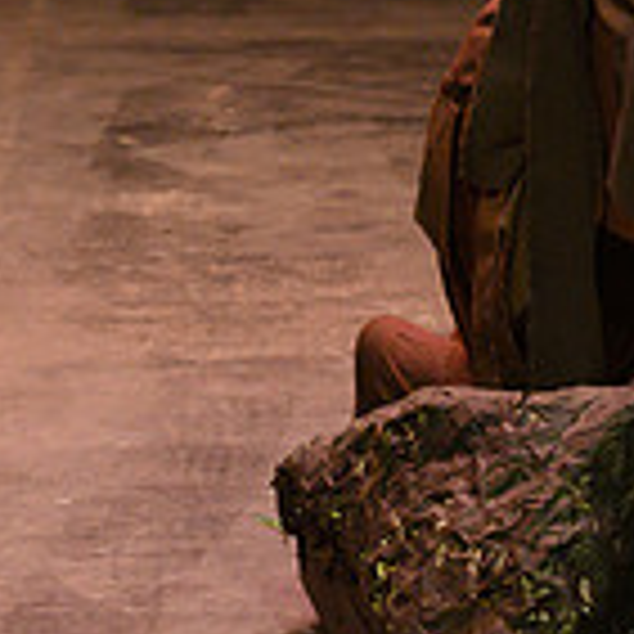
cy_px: -29
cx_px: 863
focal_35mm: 261
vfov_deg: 6.7
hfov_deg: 6.6
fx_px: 5408
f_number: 3.5
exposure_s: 1/160
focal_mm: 70
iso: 1250
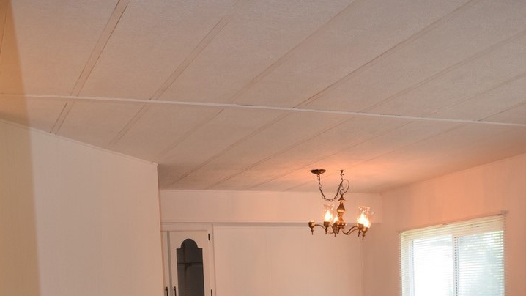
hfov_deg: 36.6
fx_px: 795
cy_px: 392
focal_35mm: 57
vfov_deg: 19.4
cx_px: 262
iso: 800
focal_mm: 24
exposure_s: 1/125
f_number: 5.6
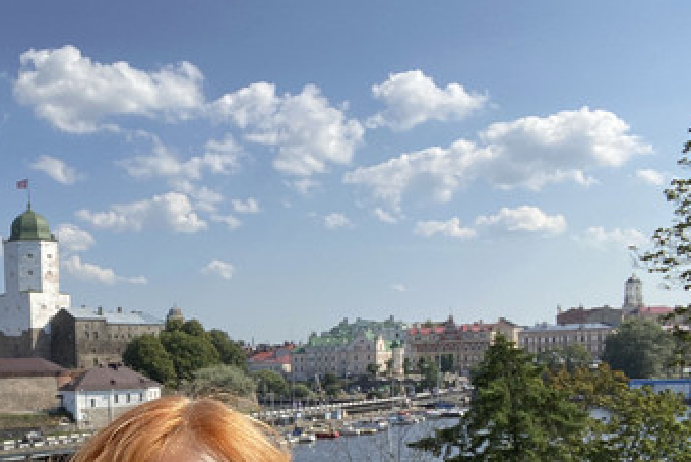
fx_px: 864
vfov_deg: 28.9
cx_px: 134
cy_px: 405
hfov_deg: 41.6
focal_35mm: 45
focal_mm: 2.71
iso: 25
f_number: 2.2
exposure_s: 1/628
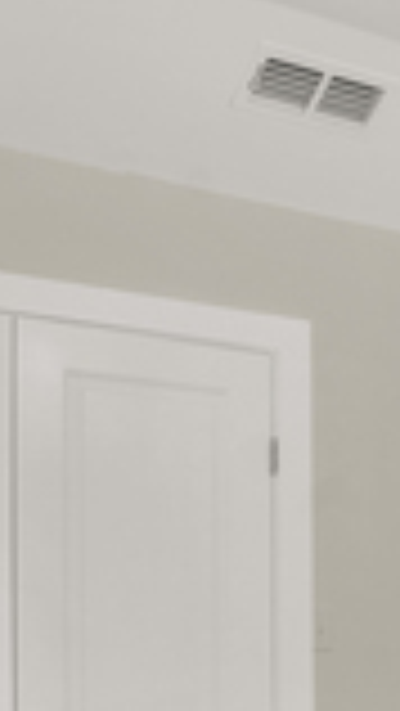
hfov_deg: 14.6
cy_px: 677
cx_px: 809
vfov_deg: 29.3
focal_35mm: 68
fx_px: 1281
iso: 800
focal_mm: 16
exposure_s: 1/40
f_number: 8
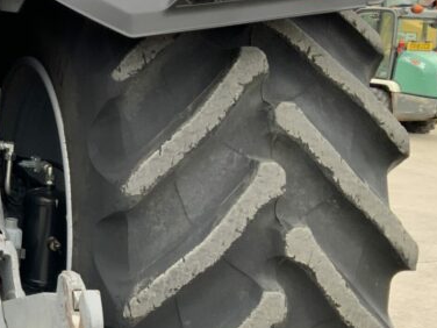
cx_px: -86
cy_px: 177
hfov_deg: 22.7
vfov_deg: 18.7
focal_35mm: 79
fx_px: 997
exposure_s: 1/122
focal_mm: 3
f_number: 1.8
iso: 50
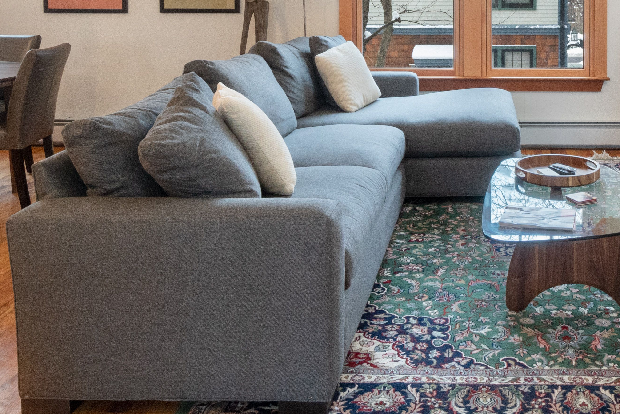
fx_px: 706
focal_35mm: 41
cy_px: 1
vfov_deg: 30.4
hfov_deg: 45.2
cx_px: 490
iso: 1000
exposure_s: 1/4
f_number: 11
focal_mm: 12
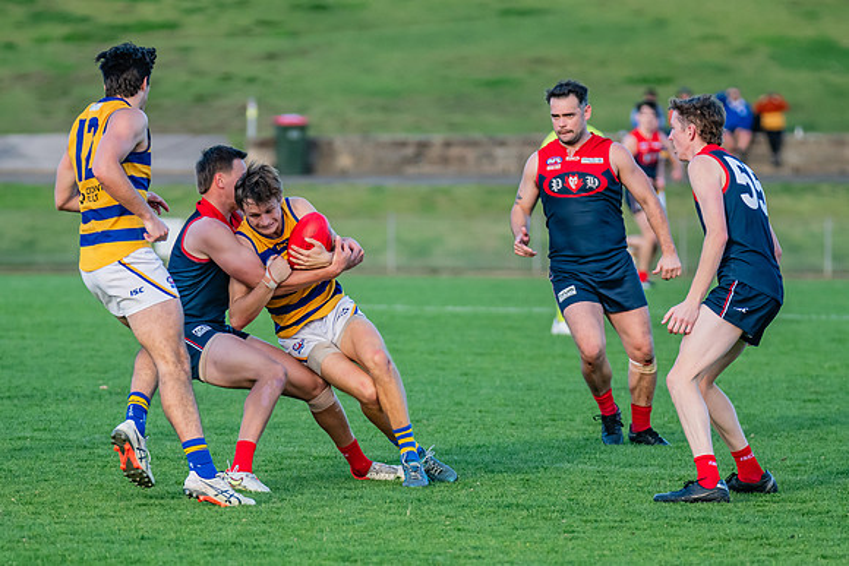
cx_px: 393
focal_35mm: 381
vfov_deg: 3.6
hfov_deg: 5.4
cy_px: 317
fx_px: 8991
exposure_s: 1/1250
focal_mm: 250
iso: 1100
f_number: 4
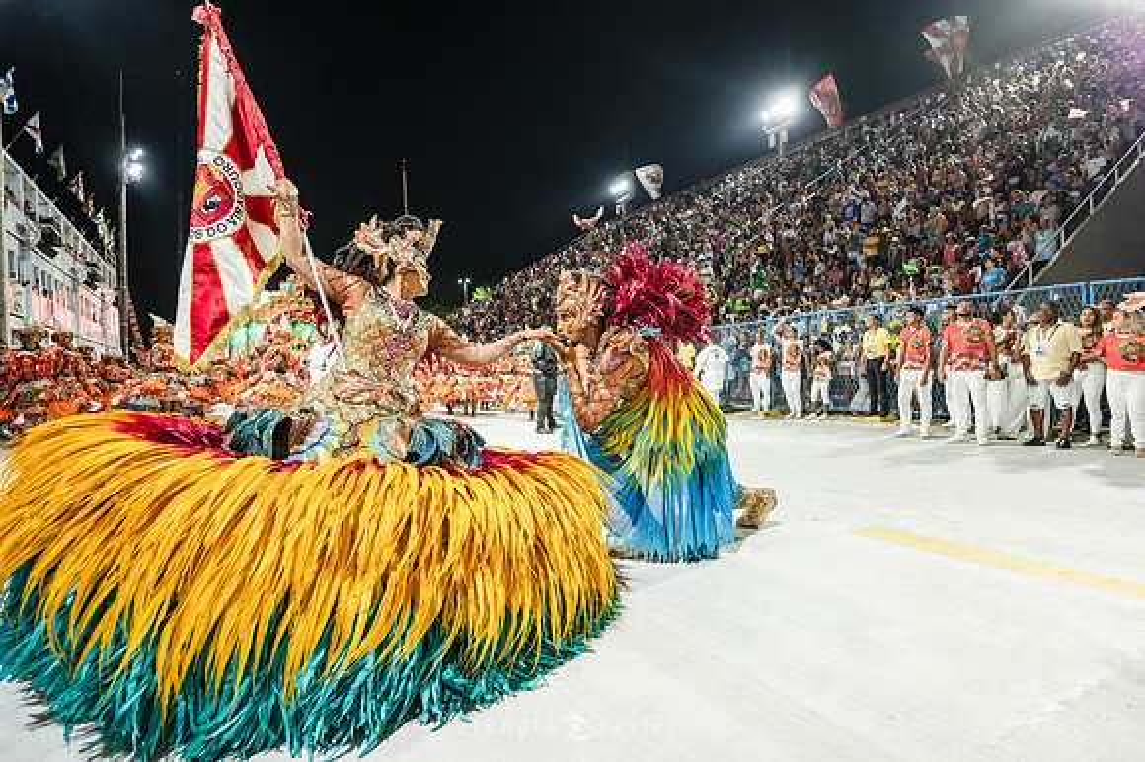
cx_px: 572
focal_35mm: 18
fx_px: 588
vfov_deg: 65.9
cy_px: 381
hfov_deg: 88.5
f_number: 4
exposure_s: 1/250
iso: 1800
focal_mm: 18.5
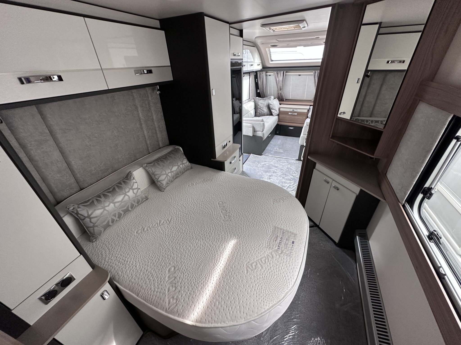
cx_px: 230
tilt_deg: -24.2
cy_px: 172
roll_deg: +2.9
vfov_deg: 85.7
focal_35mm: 14
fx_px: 186
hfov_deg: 102.1
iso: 160
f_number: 2.2
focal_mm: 2.22
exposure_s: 1/99
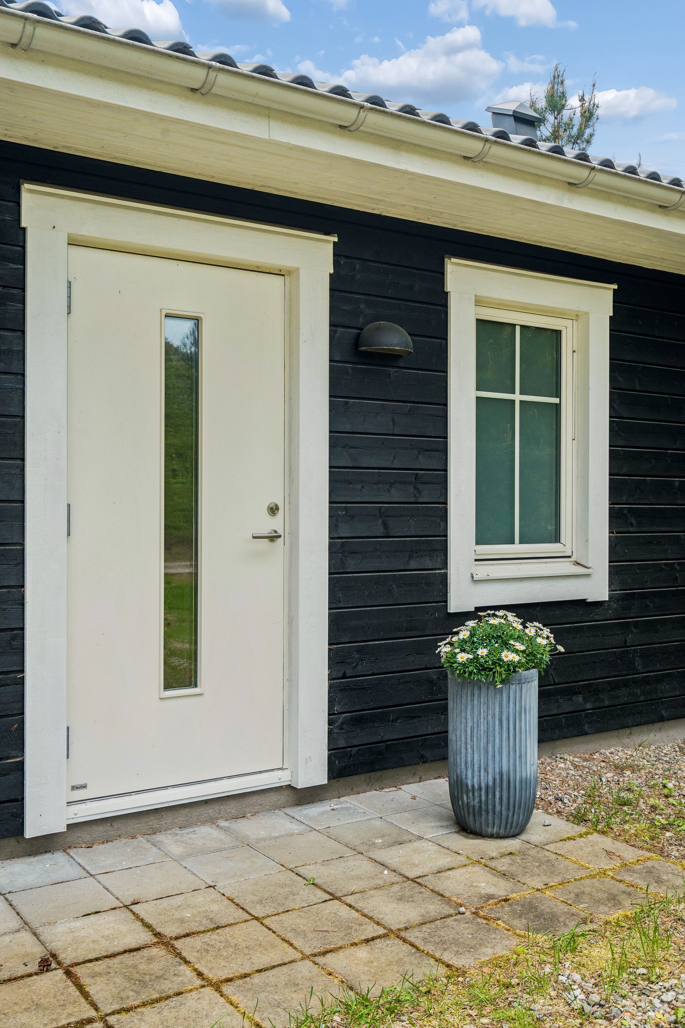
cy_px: 514
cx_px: 342
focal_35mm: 35
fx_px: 999
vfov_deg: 54.4
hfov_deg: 37.9
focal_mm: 35
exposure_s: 1/160
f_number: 8
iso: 500
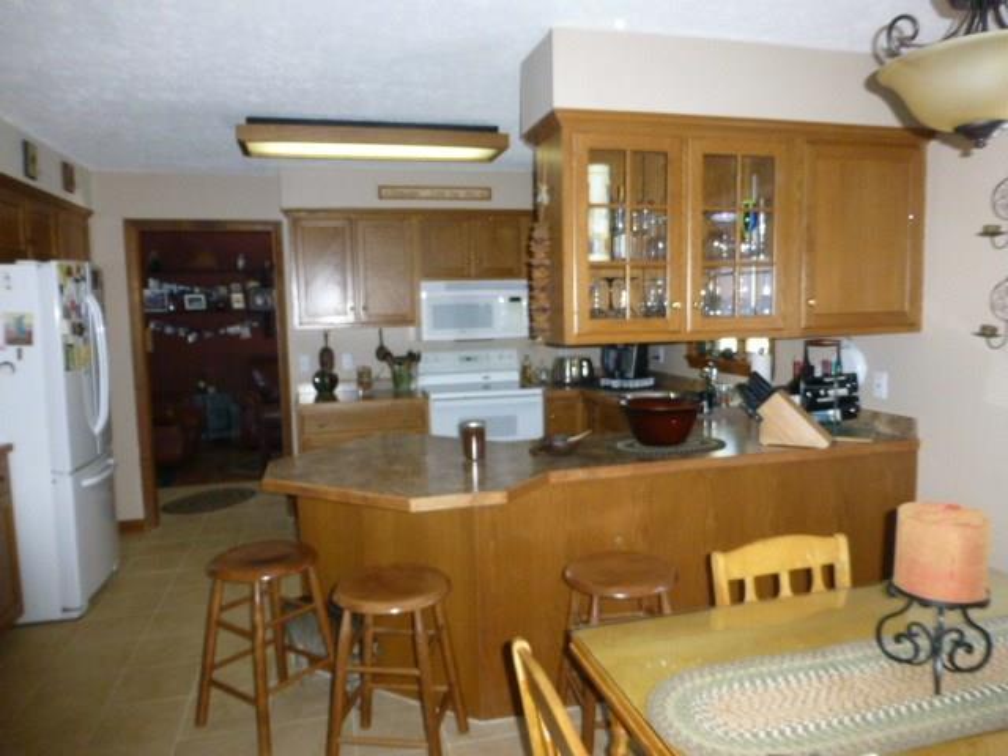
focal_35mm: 24
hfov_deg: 71.6
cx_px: 504
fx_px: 699
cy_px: 378
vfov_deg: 56.8
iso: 640
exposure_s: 1/125
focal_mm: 4.3
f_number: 3.3
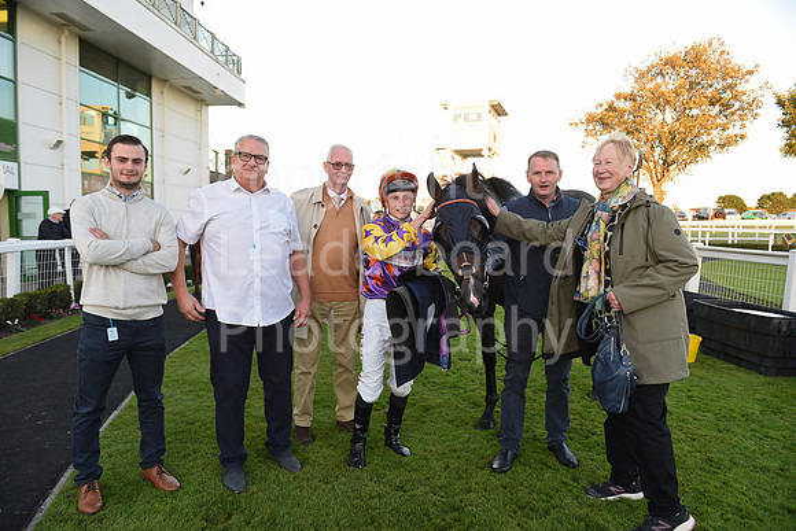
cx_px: 398
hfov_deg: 73.7
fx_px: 531
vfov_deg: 53.2
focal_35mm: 24
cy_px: 266
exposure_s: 1/250
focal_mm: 24
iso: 400
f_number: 3.5
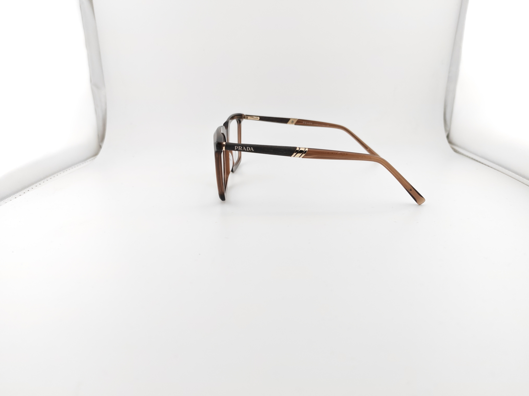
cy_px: 198
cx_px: 264
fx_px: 367
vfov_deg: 56.8
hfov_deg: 71.6
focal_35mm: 24
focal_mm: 6.12
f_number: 1.9
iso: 1000
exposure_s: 1/400
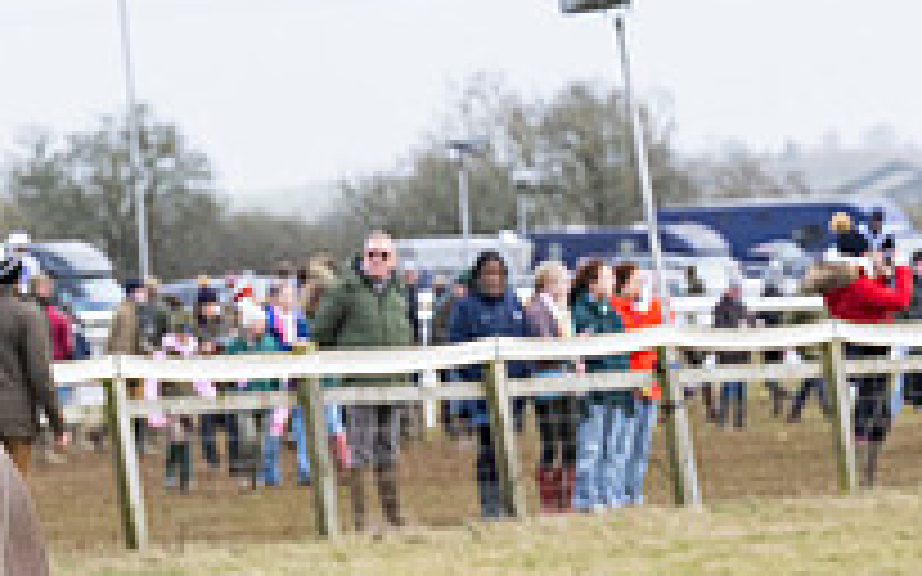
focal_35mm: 375
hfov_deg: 5.6
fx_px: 9420
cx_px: -81
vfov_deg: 3.5
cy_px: 619
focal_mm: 70
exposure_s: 1/1600
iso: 800
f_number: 4
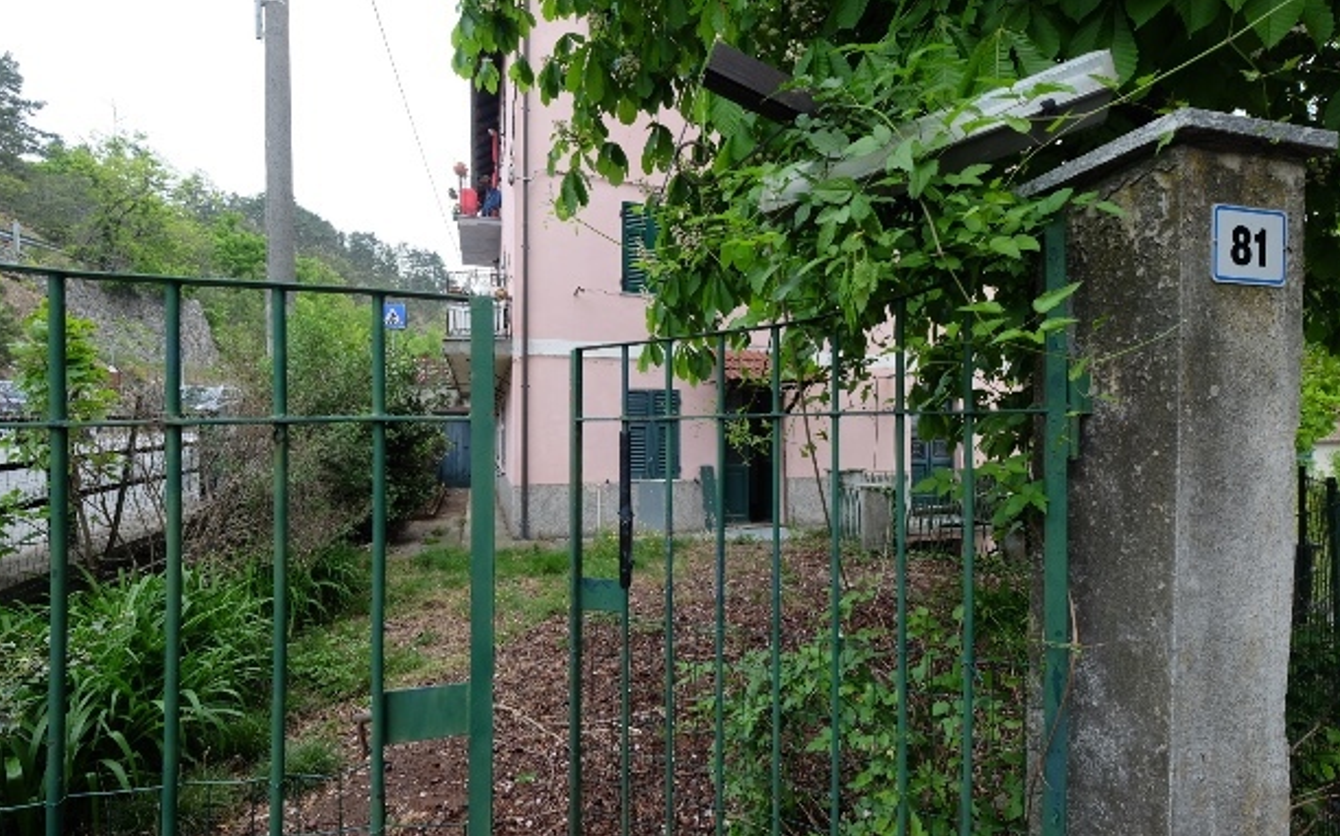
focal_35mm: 16
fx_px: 584
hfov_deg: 97.8
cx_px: 672
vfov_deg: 71.1
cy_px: 441
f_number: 5.6
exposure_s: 1/240
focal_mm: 10
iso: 400
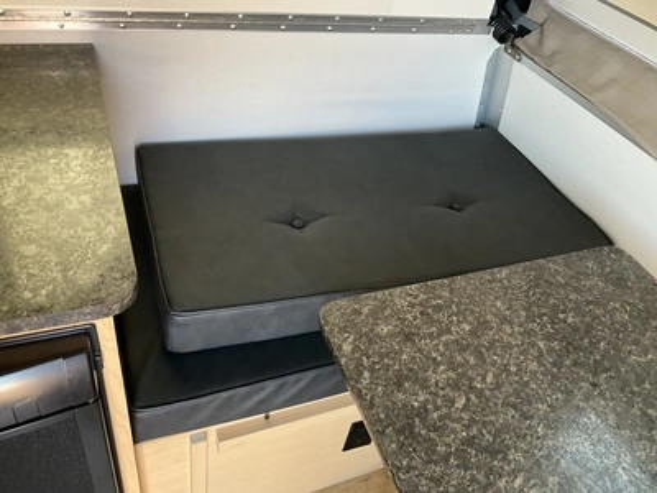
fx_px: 550
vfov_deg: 48.2
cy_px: 246
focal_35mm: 29
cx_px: 328
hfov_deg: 61.7
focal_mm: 3
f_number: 1.8
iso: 100
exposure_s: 1/60
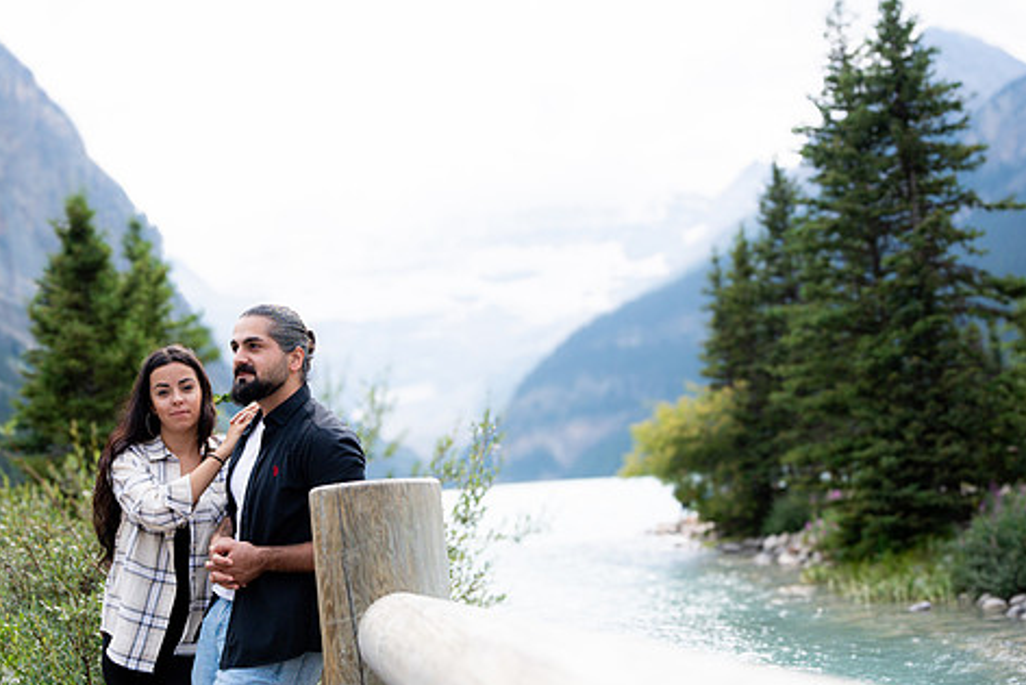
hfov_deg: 45.3
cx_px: 448
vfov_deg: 31.2
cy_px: 377
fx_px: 1226
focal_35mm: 43
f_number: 5
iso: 200
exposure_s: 1/1600
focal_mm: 35
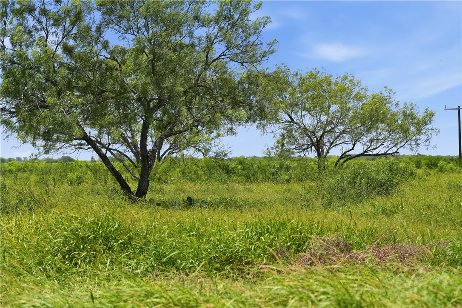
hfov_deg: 22.1
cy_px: 154
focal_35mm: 92
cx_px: 231
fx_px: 1181
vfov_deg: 14.9
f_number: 6.3
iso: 640
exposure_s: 1/2500
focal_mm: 92
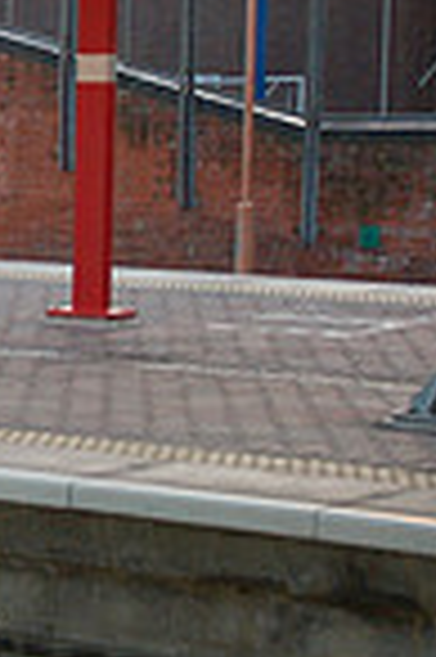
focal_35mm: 161
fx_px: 2931
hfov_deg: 7.5
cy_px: 248
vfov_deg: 12.8
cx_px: -845
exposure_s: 1/60
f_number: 3.8
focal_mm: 27
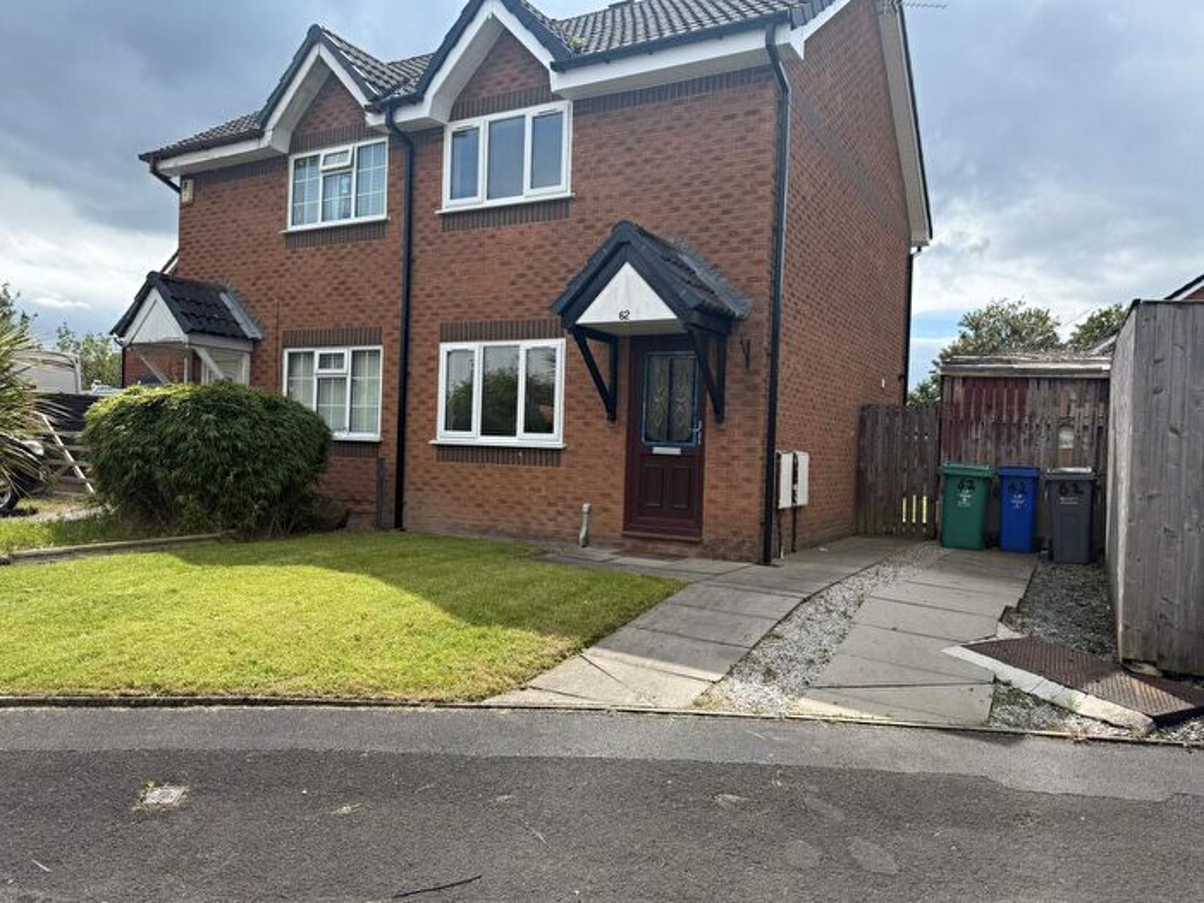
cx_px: 602
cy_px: 452
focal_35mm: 24
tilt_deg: +0.3
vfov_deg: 56.8
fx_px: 835
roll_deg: -2.2
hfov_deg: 71.6
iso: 80
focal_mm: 6.76
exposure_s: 1/4405
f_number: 1.78
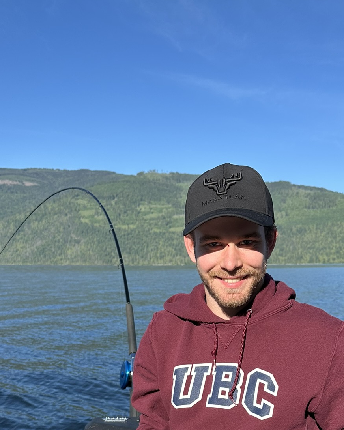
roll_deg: +0.0
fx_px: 560
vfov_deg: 40.1
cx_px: 189
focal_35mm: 44
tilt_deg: -8.4
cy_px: 353
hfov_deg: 34.1
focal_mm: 6.86
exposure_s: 1/3472
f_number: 1.78
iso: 80
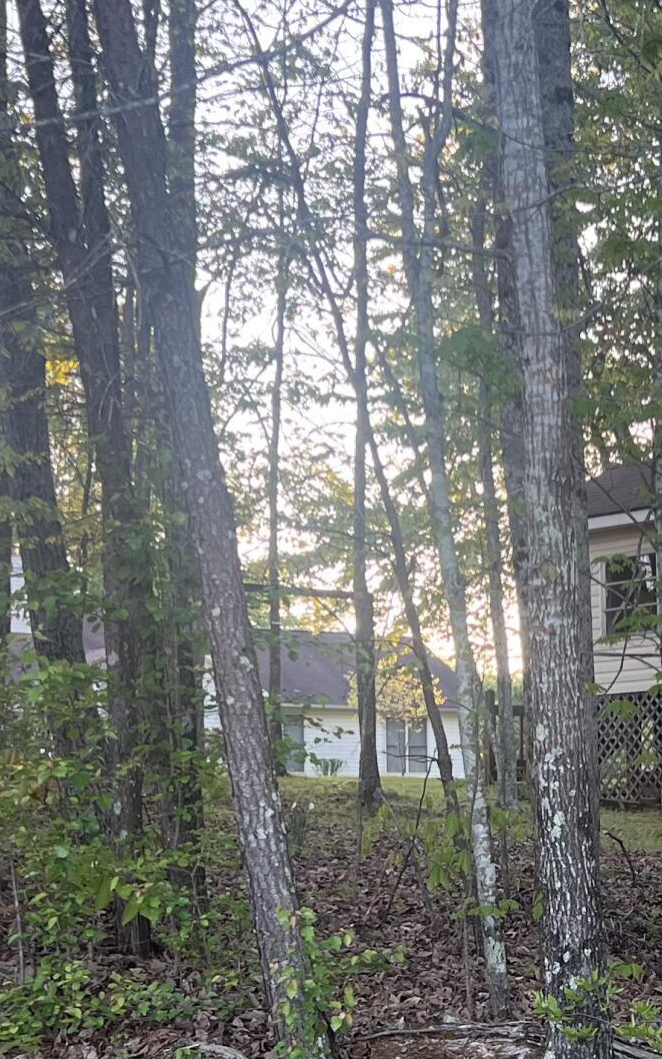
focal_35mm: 78
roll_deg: +0.6
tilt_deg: +3.2
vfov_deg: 26.3
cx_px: 638
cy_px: 732
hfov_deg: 16.4
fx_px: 2253
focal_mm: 5.7
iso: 64
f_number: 1.5
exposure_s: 1/121
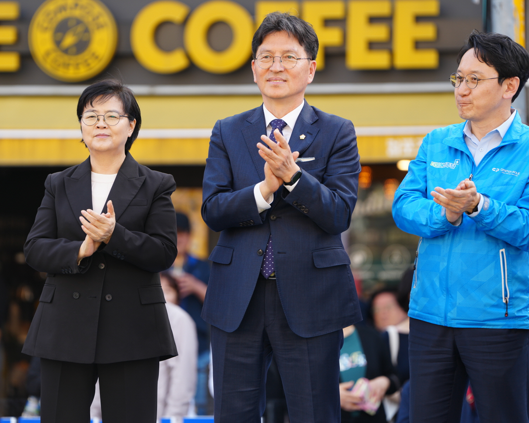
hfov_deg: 8.5
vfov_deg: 6.8
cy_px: 211
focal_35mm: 226
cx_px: 224
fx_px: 3538
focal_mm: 200
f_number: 3.2
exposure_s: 1/320
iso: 160
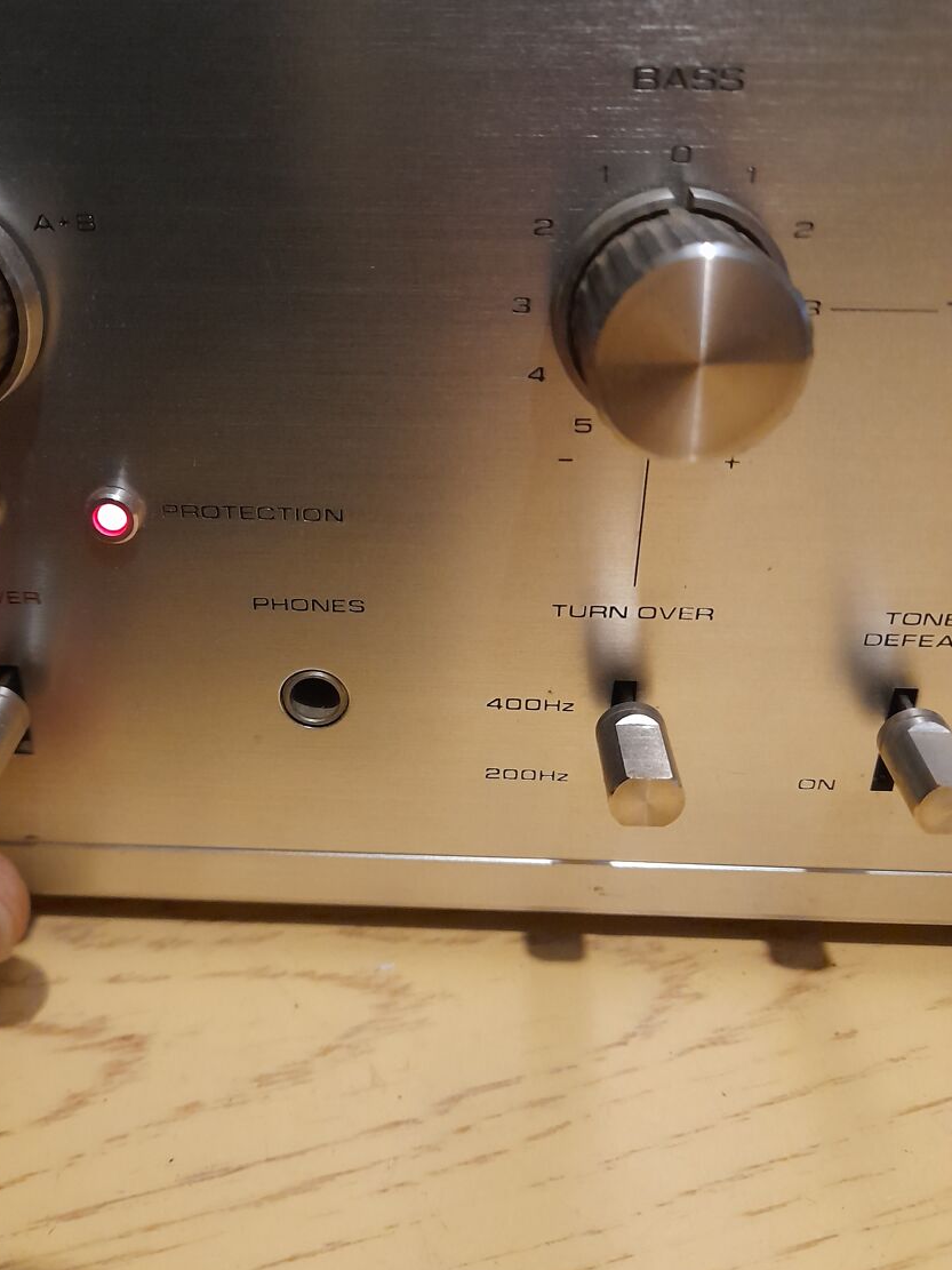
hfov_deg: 46.6
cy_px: 634
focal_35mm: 30
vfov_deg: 60.0
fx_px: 1100
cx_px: 390
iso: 800
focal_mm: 4.6
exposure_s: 1/20
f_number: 2
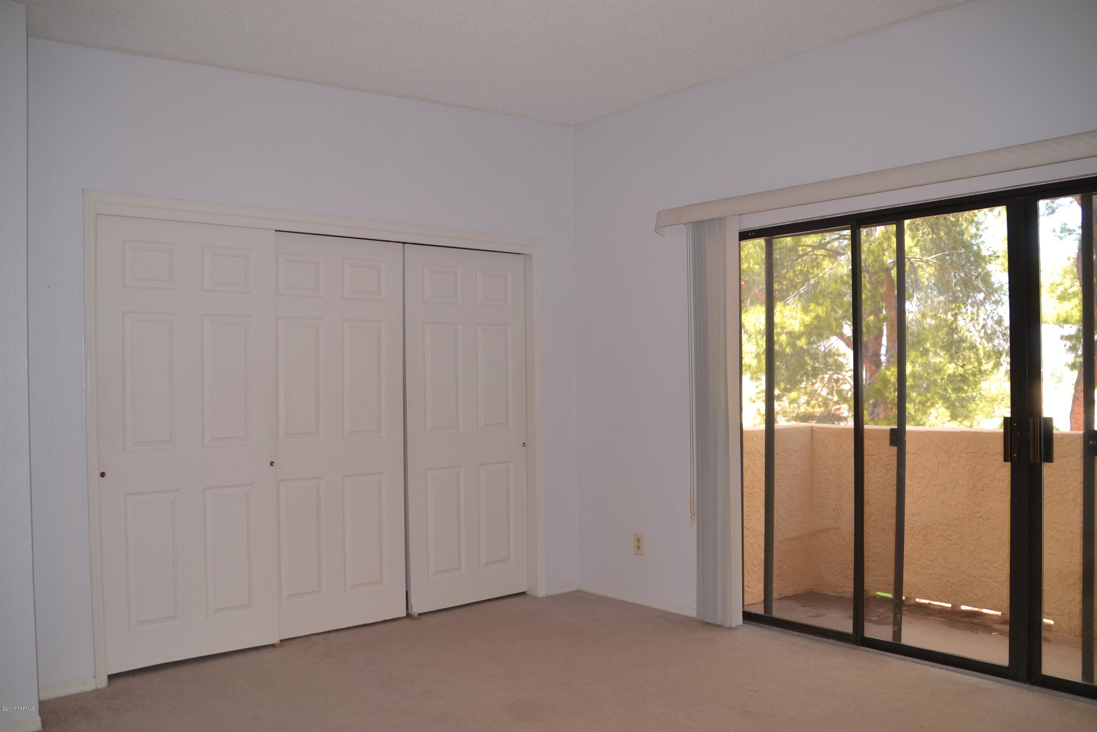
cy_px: 366
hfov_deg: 61.9
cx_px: 548
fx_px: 914
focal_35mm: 30
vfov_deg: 43.6
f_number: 3.5
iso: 100
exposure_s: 1/60
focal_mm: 20
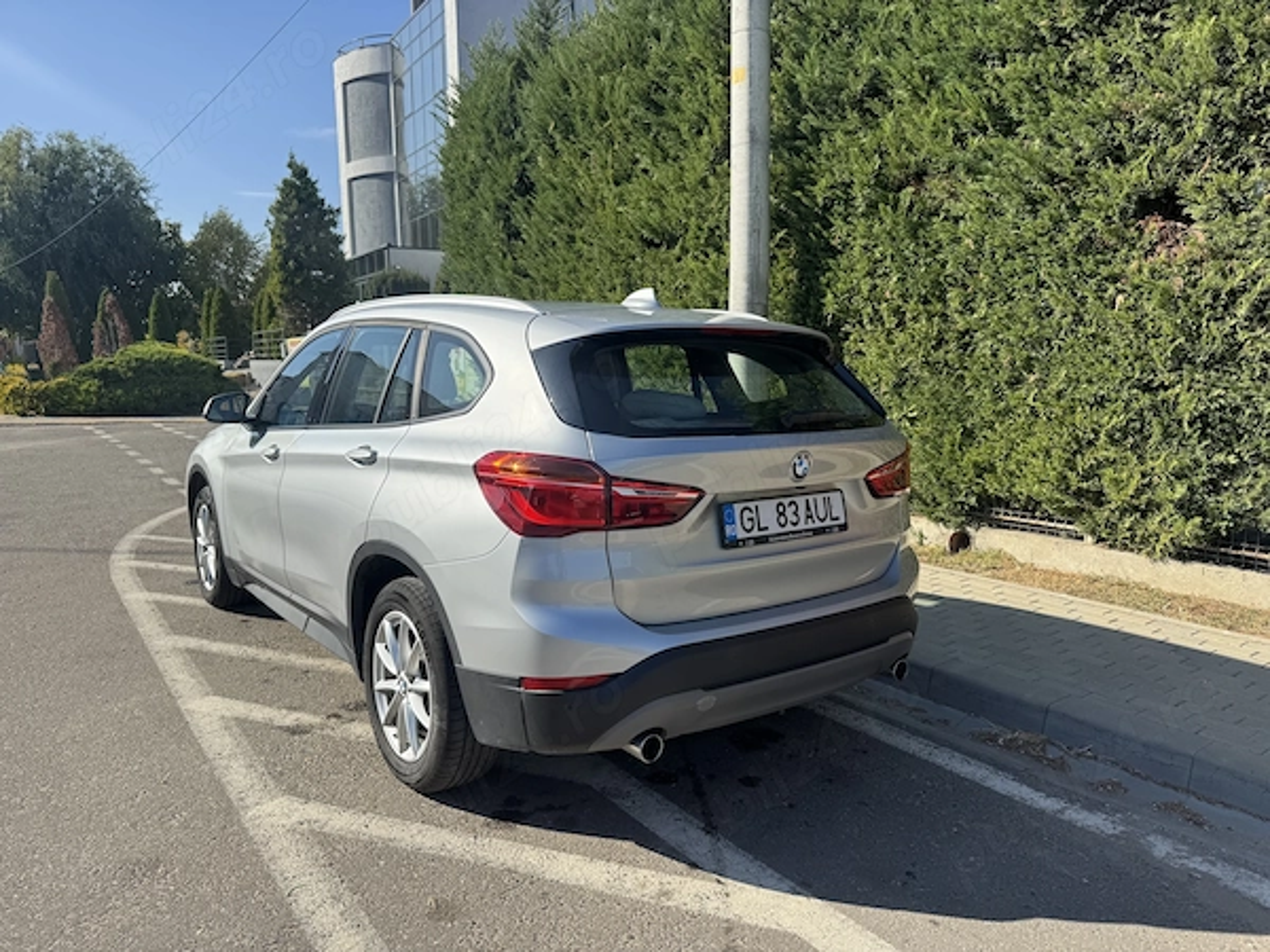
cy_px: 476
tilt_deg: -8.4
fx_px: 881
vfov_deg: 56.8
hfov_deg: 71.6
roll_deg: +1.9
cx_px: 635
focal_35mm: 24
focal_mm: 6.76
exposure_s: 1/3096
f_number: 1.78
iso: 80
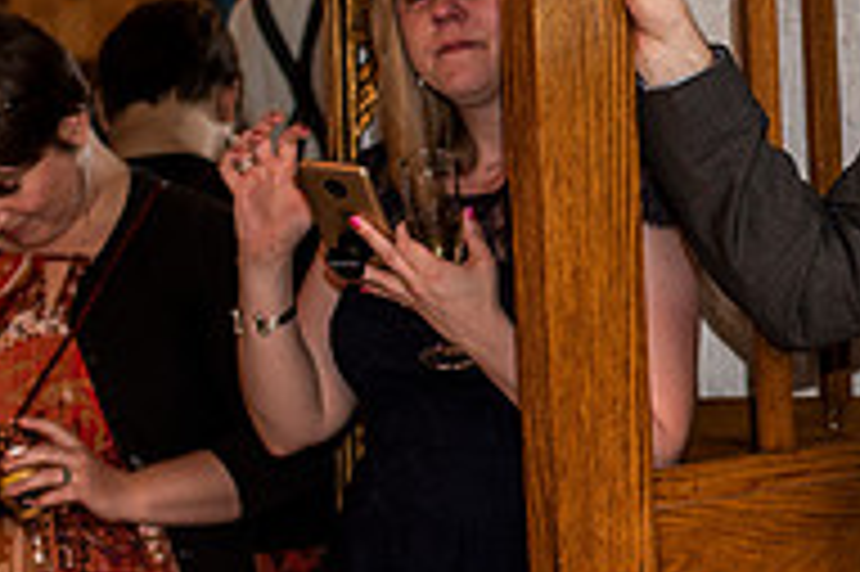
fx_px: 3628
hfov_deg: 13.1
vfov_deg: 9.0
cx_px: 1108
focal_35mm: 152
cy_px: 200
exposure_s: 1/100
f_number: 3.2
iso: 500
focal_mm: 50
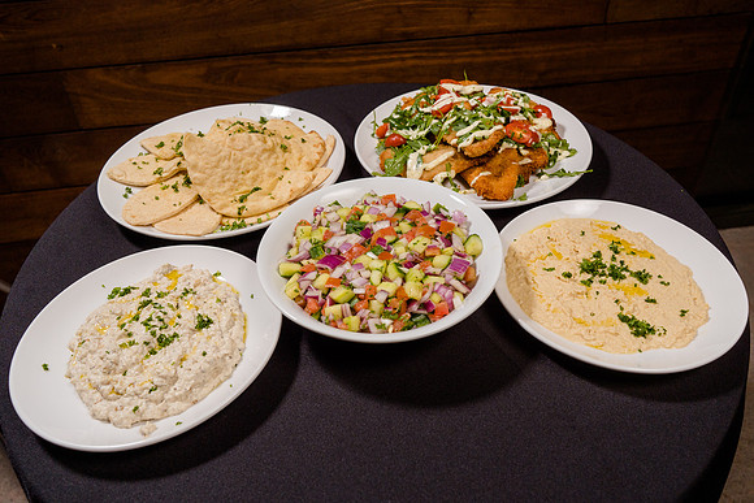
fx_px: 576
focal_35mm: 28
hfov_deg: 66.3
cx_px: 392
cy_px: 219
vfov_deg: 47.0
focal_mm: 24
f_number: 5.6
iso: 500
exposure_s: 1/250
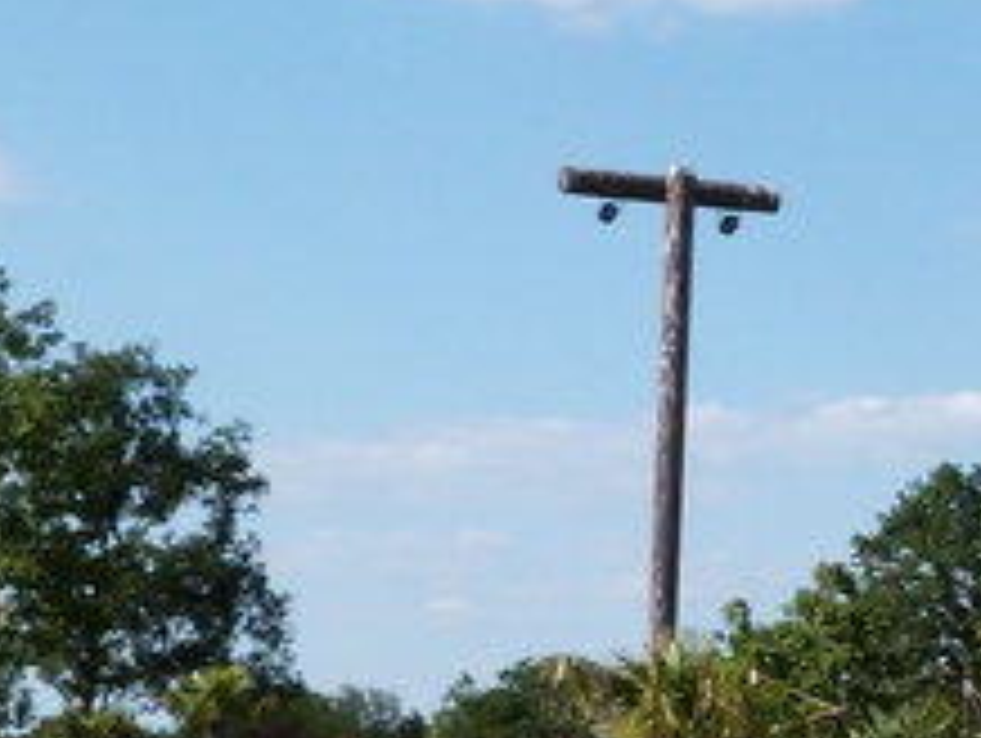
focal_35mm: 133
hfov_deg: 13.4
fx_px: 3773
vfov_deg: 11.2
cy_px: 346
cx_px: 1728
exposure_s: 1/500
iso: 100
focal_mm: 5.1
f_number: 5.6
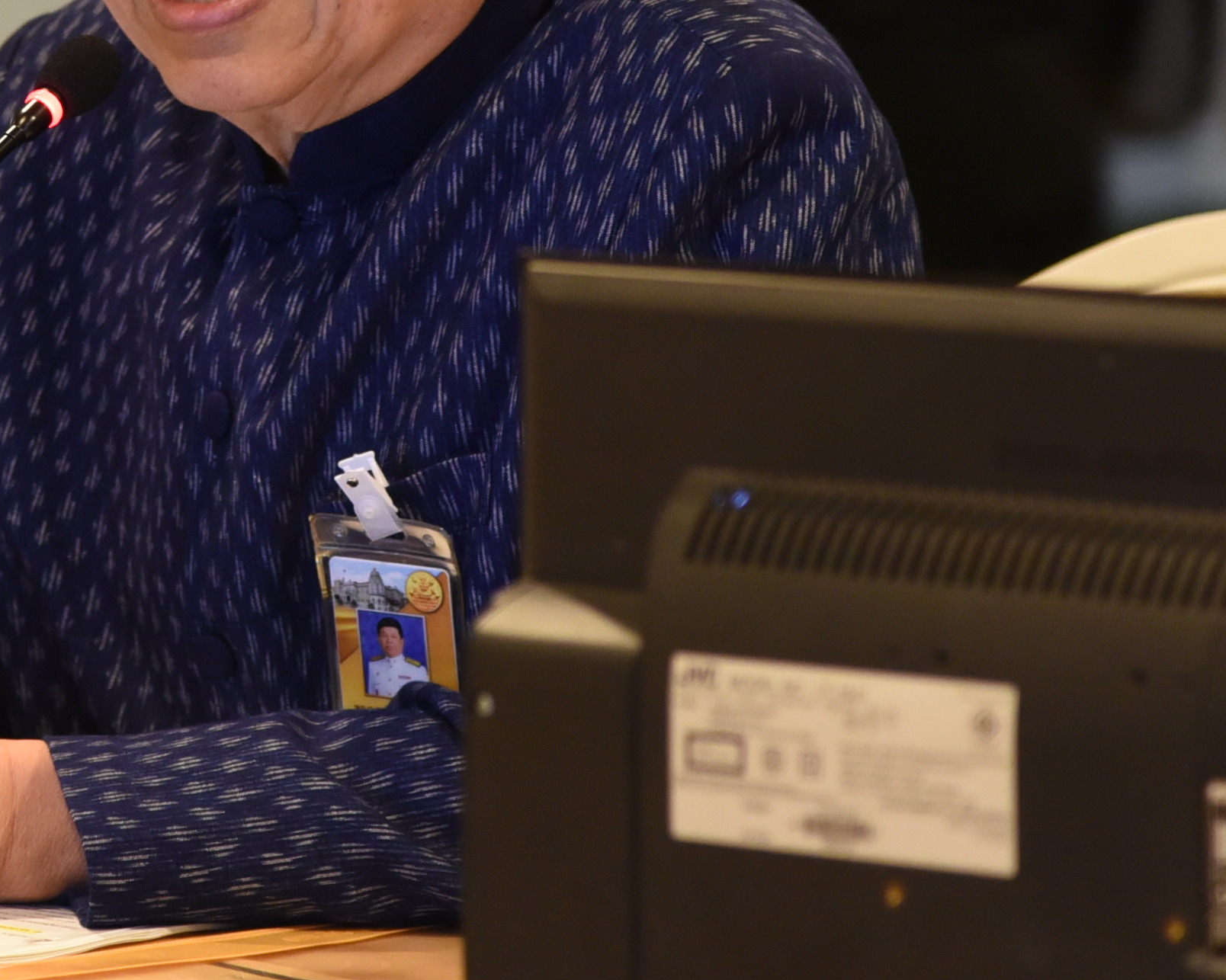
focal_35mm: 316
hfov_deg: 6.1
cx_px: 73
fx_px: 11465
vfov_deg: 4.9
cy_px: -98
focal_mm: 120
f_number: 4.5
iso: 2500
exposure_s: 1/60
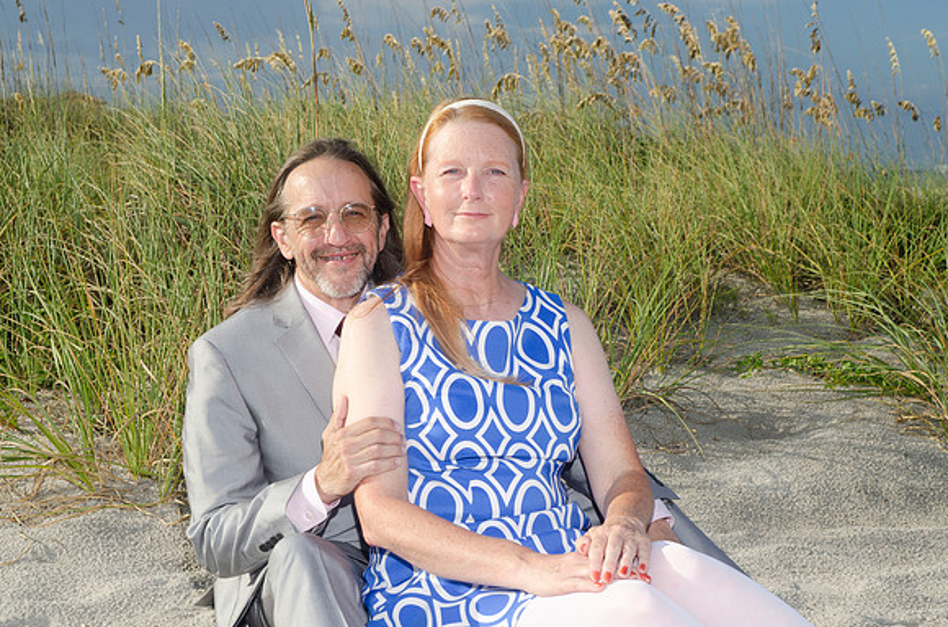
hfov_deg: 29.3
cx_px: 474
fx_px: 1813
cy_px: 314
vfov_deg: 19.6
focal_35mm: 69
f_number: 10
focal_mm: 46
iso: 100
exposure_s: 1/250
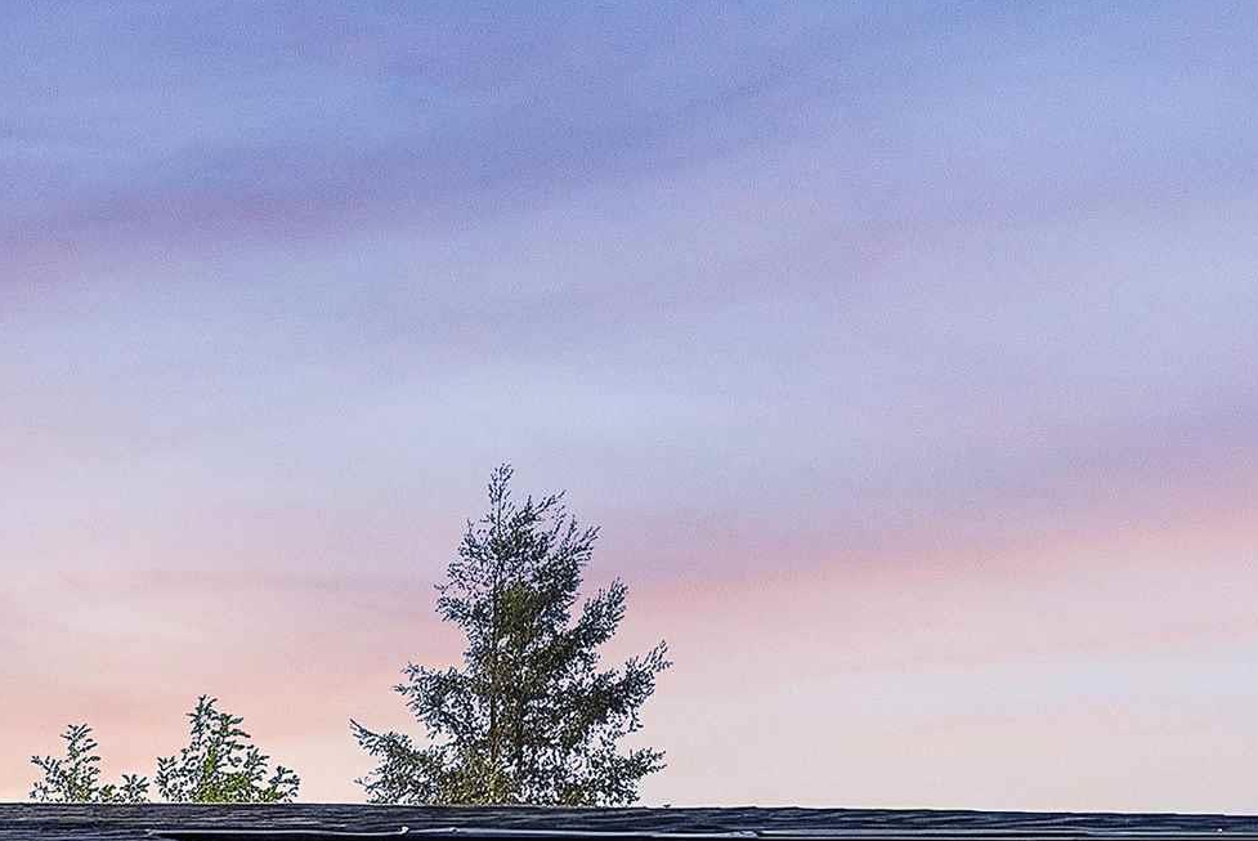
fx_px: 1539
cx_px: -416
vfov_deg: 24.2
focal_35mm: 44
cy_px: 1252
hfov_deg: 32.3
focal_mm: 14
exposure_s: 1/80
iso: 200
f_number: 8
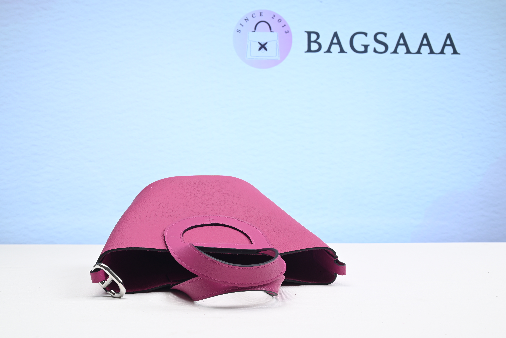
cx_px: 253
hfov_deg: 49.5
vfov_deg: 34.2
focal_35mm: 39
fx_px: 548
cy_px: 169
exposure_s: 1/2
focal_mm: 39
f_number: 16
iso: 100
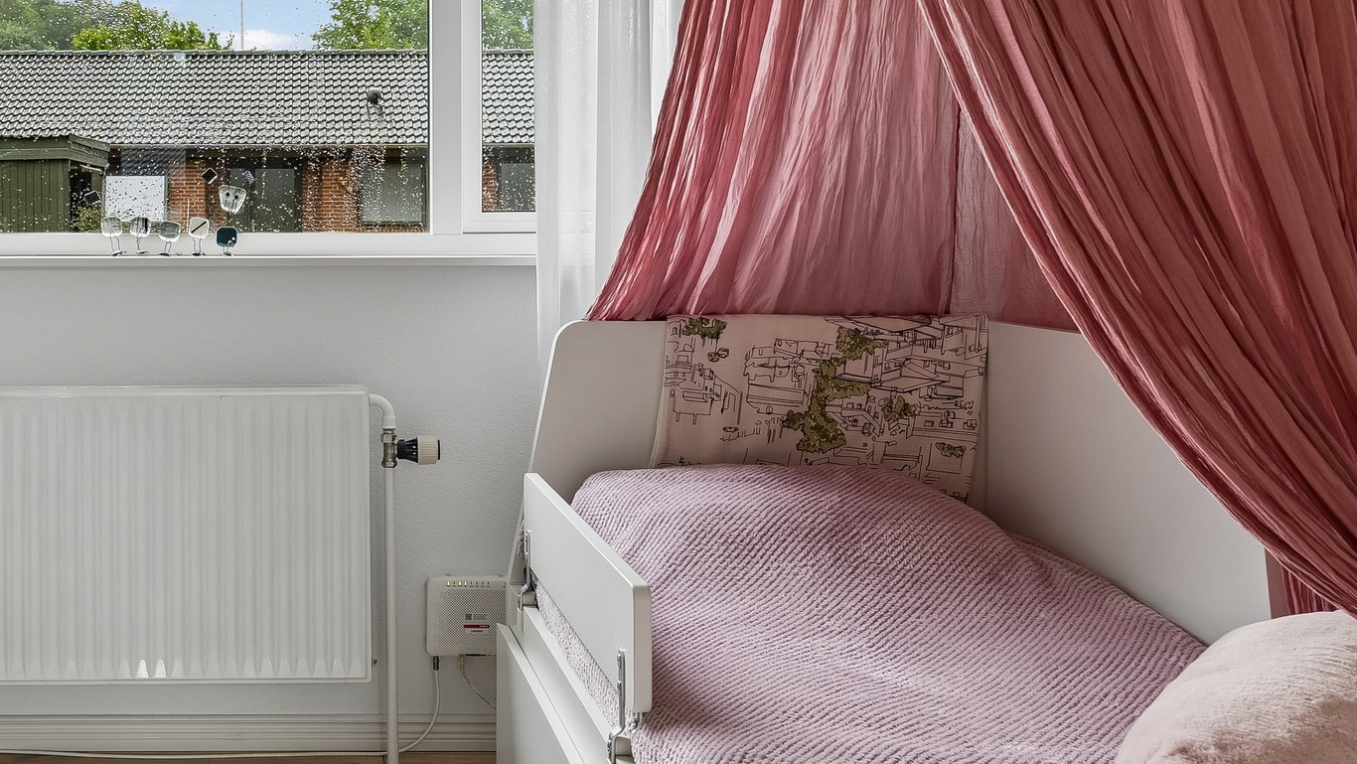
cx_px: 295
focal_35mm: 47
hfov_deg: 41.9
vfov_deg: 25.2
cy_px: 250
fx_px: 1697
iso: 200
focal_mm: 20.5
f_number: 8
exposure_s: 1/10
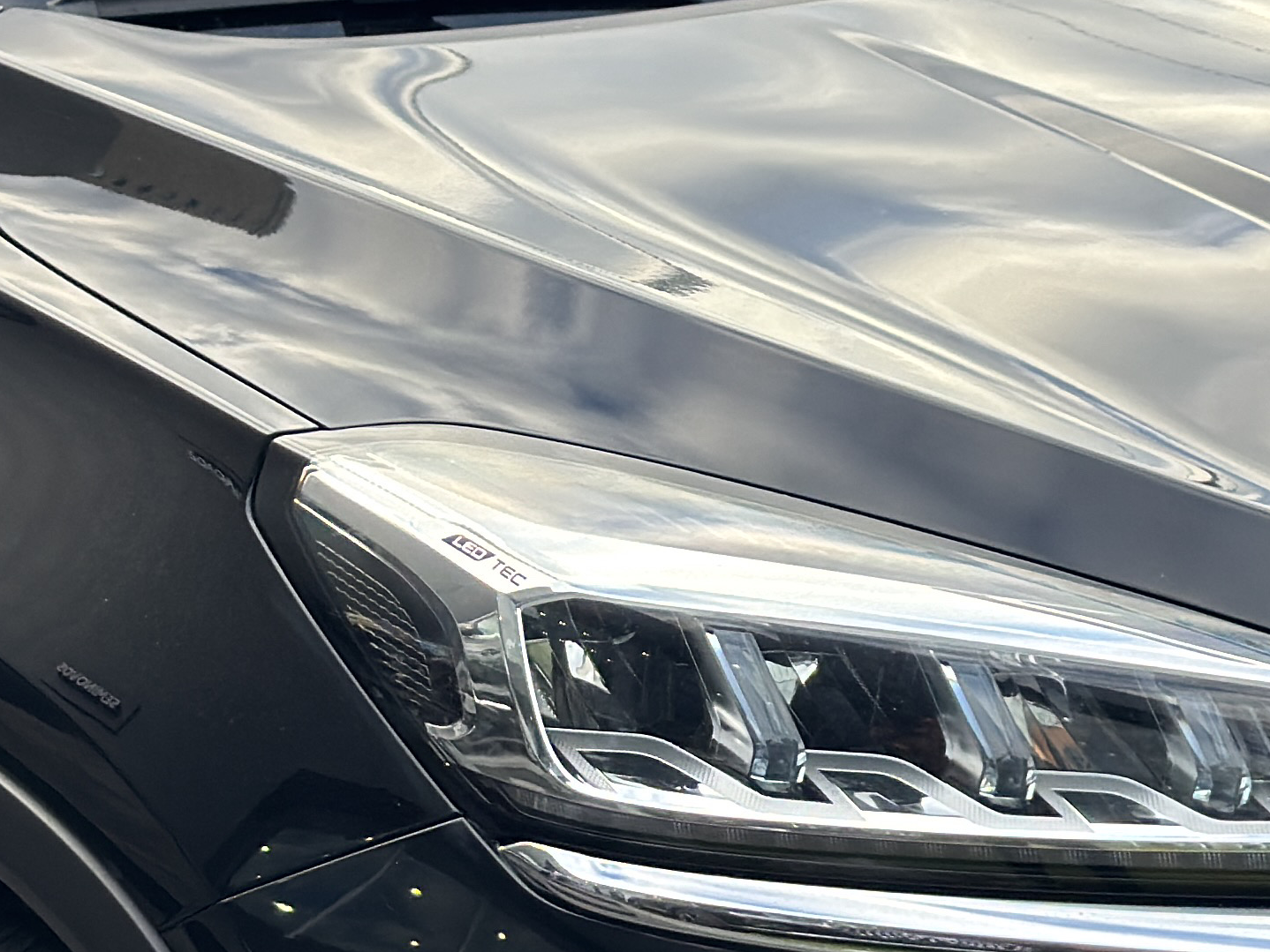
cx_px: 536
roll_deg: +2.4
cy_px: 502
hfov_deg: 14.2
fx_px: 5101
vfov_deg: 10.7
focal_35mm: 139
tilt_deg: -15.1
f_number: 1.78
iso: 100
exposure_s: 1/569
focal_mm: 6.76
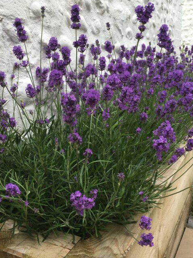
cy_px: 133
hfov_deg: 37.7
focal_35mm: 38
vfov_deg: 49.0
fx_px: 282
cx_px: 82
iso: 25
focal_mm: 4.15
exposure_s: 1/232
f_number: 2.2
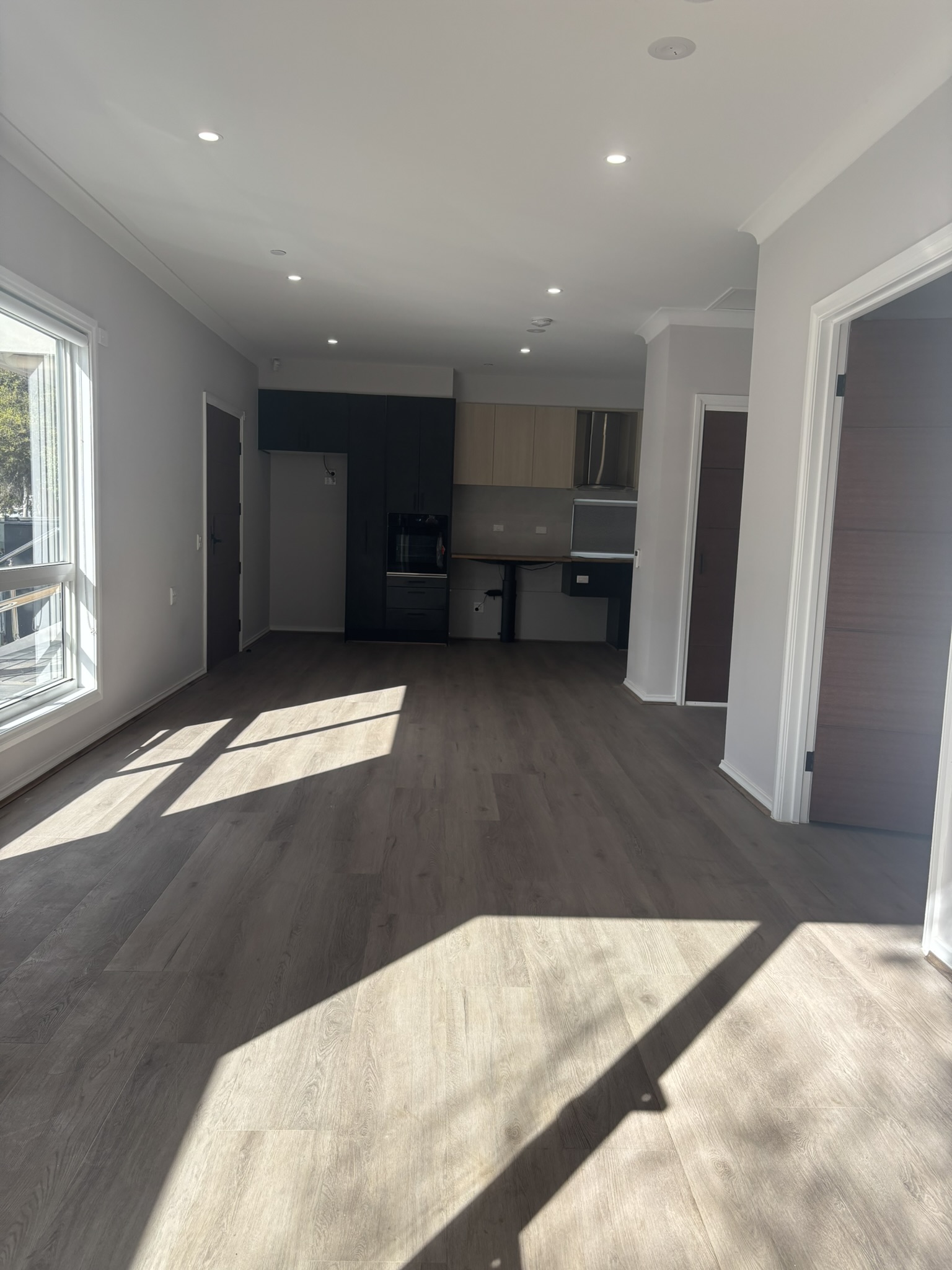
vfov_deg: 67.3
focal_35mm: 26
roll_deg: -2.6
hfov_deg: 53.1
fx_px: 953
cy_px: 635
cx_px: 476
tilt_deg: -7.3
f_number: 1.6
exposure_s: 1/799
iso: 50
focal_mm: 5.96
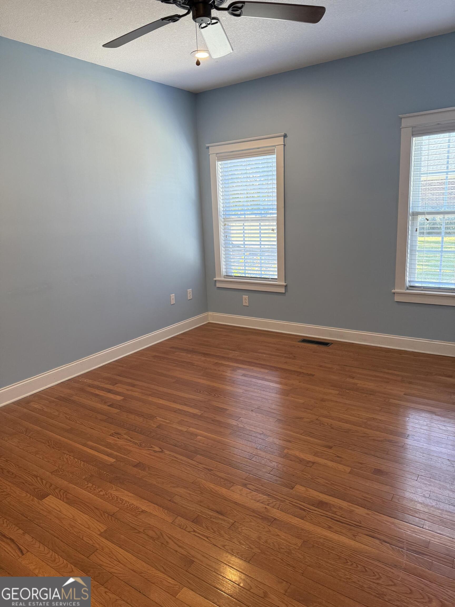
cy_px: 304
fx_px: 421
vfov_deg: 71.6
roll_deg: +2.8
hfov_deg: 56.8
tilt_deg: -12.5
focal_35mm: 24
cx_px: 228
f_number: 1.78
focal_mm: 6.76
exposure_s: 1/120
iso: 250
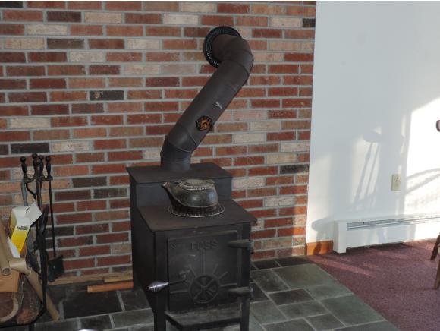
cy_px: 166
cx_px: 220
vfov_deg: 33.6
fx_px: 547
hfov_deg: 43.8
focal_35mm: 43
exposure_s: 1/30
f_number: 3.4
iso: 200
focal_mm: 7.6
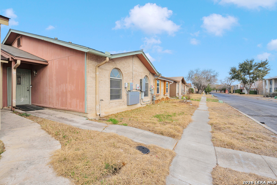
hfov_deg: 96.7
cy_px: 92
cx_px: 138
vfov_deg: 73.8
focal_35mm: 16
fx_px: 123
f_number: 11
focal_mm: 16
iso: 250
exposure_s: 1/100
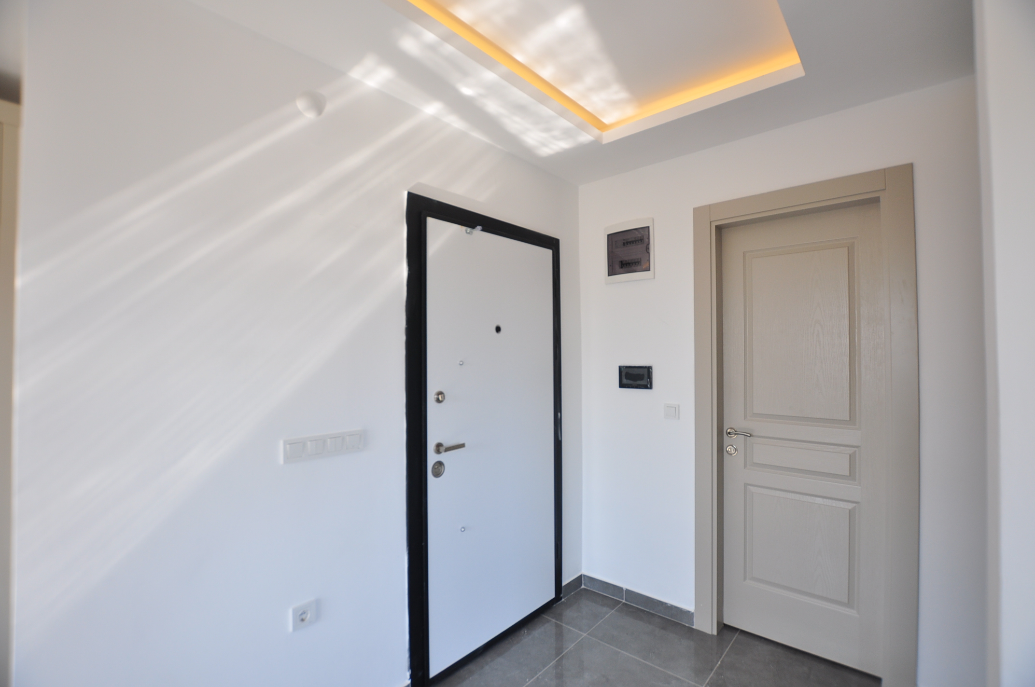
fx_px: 431
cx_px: 518
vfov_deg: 77.2
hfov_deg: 100.5
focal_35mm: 15
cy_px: 344
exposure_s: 1/125
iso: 200
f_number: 4
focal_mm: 10
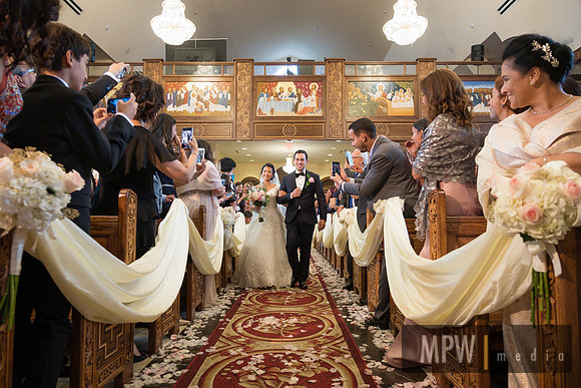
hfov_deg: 70.8
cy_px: 193
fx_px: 409
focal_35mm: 25
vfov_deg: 50.7
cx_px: 289
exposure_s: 1/125
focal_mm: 16
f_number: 2.8
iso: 2000
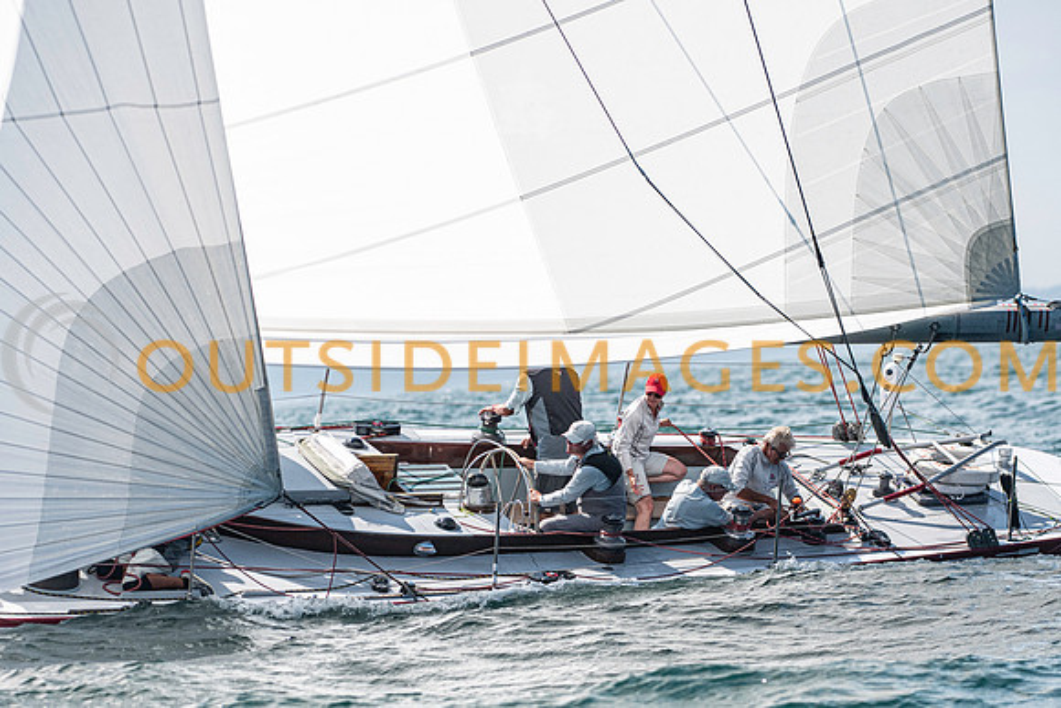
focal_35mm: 360
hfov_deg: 5.7
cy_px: 354
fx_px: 10612
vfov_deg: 3.8
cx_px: 530
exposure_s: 1/3200
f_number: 5.6
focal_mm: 240
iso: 400
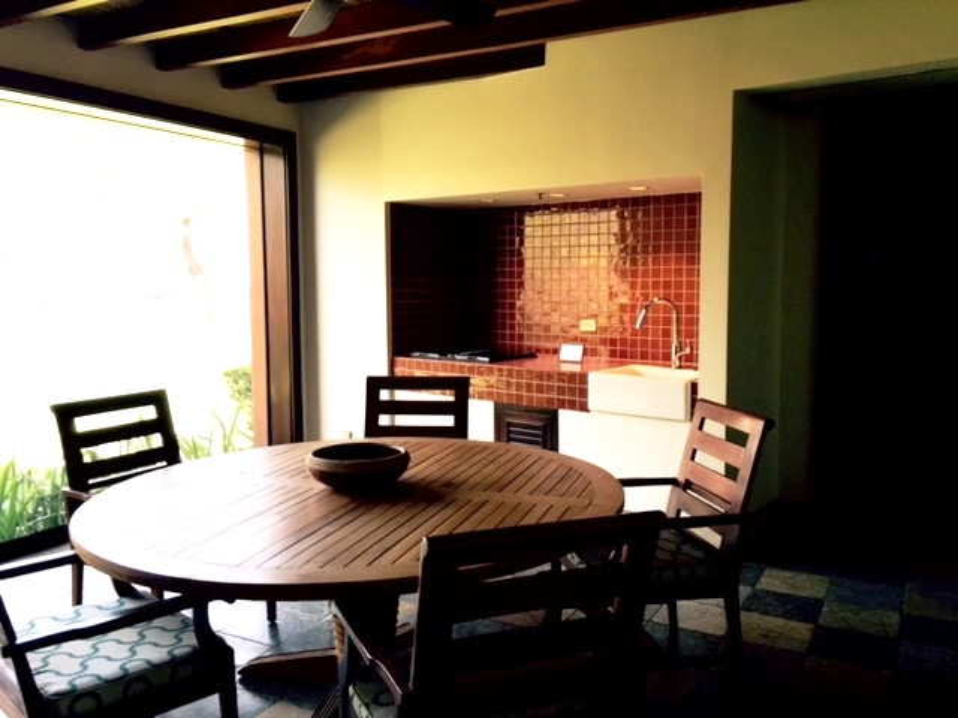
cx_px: 479
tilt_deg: -3.0
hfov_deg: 61.7
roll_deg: -2.1
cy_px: 359
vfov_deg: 48.2
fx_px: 803
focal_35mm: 29
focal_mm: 4.15
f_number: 2.2
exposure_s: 1/60
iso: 32
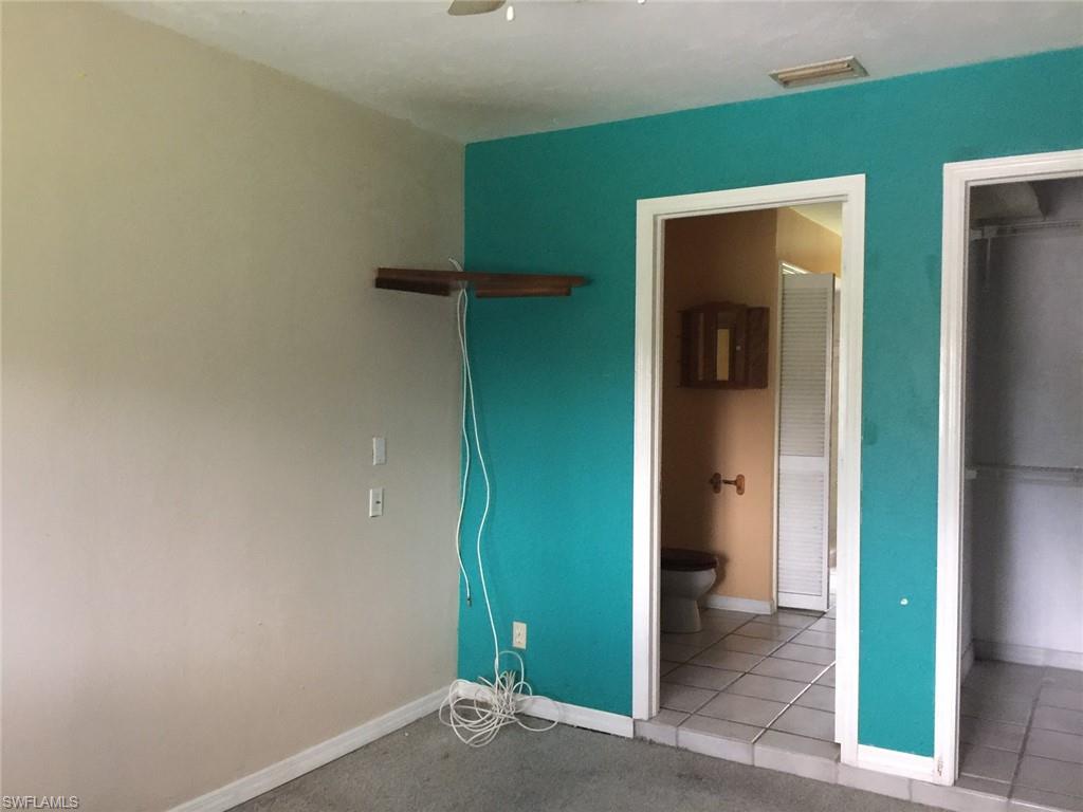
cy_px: 406
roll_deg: -1.6
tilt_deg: +0.5
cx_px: 542
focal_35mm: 29
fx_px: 907
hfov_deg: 61.7
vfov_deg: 48.2
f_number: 2.2
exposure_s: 1/4
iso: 80
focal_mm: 4.15
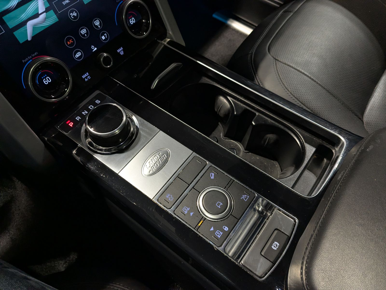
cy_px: 145
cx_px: 193
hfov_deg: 65.3
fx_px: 301
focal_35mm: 27
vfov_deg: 51.4
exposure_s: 1/60
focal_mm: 4.38
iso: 219
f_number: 1.73
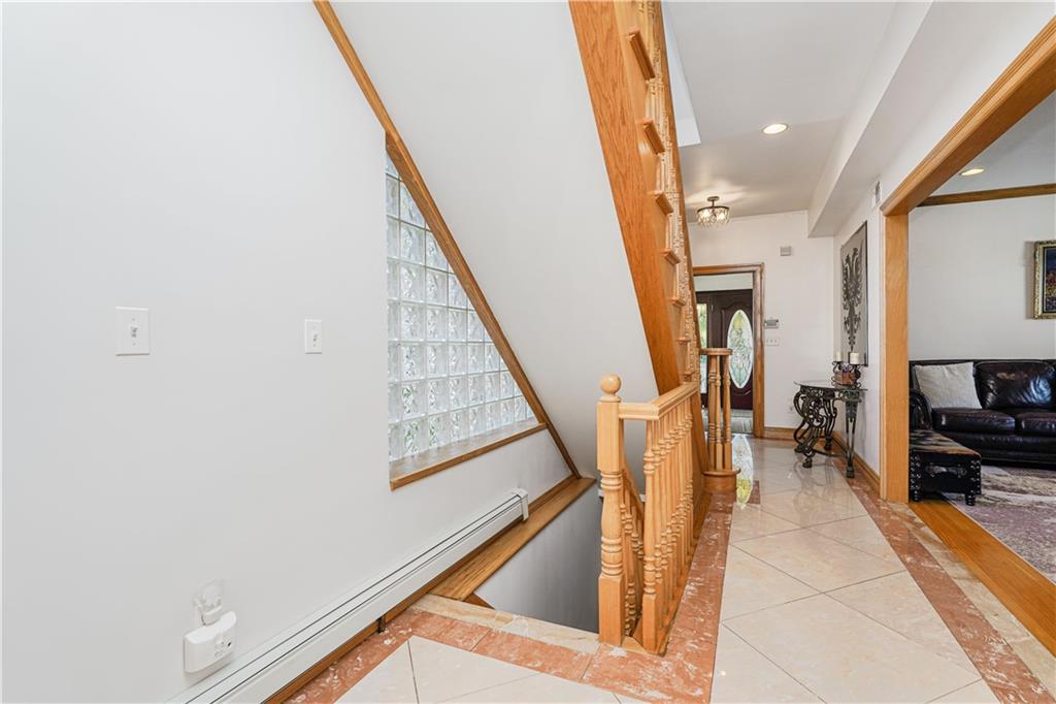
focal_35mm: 16
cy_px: 352
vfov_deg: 73.7
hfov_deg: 96.8
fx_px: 469
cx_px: 528
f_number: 5.6
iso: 100
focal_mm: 16
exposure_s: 1/60
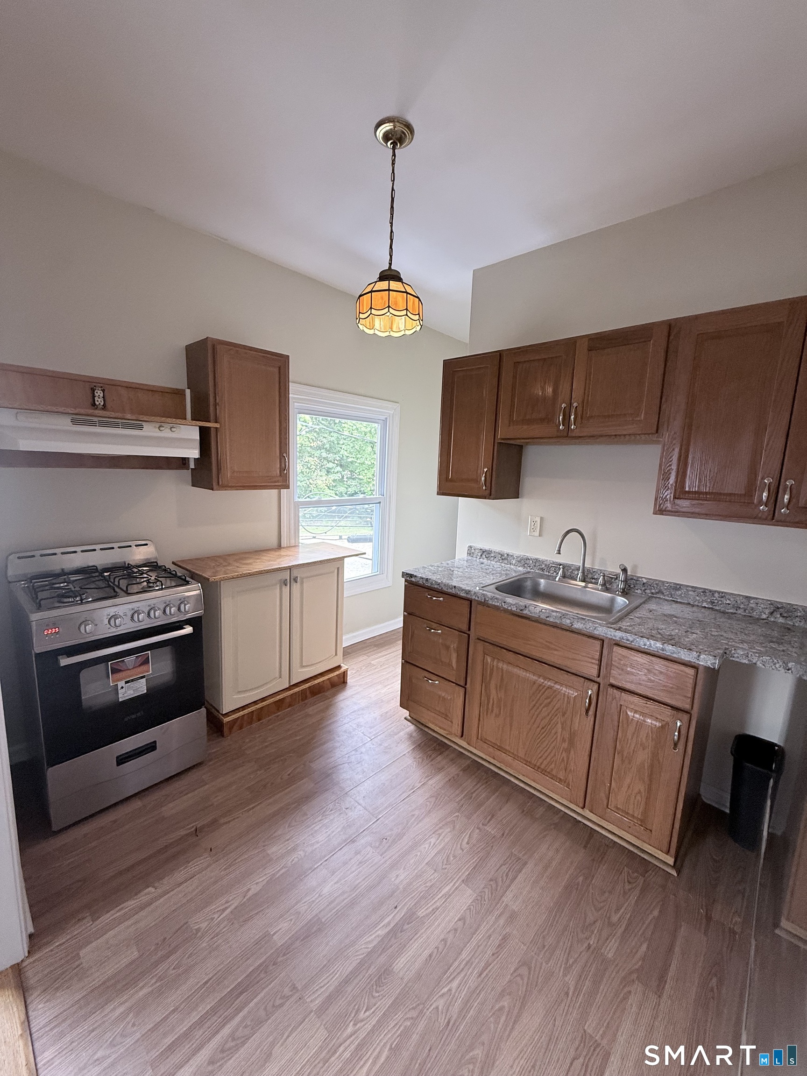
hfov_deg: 85.7
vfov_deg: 102.1
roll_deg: -2.8
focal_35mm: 14
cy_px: 538
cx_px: 404
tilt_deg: -9.2
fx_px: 435
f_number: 2.2
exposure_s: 1/99
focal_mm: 2.22
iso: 160
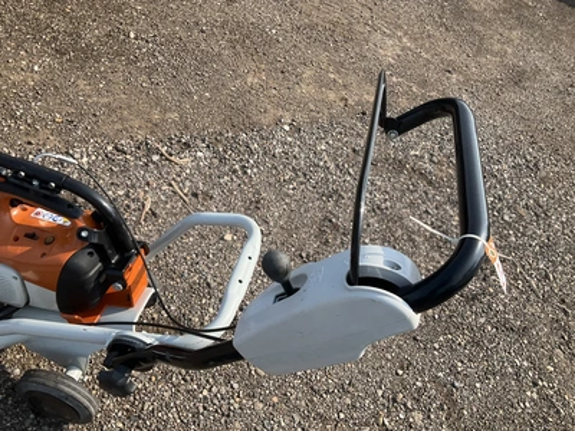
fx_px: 482
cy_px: 216
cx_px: 288
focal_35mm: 29
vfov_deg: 48.2
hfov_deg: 61.7
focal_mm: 3
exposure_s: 1/898
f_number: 1.8
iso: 25
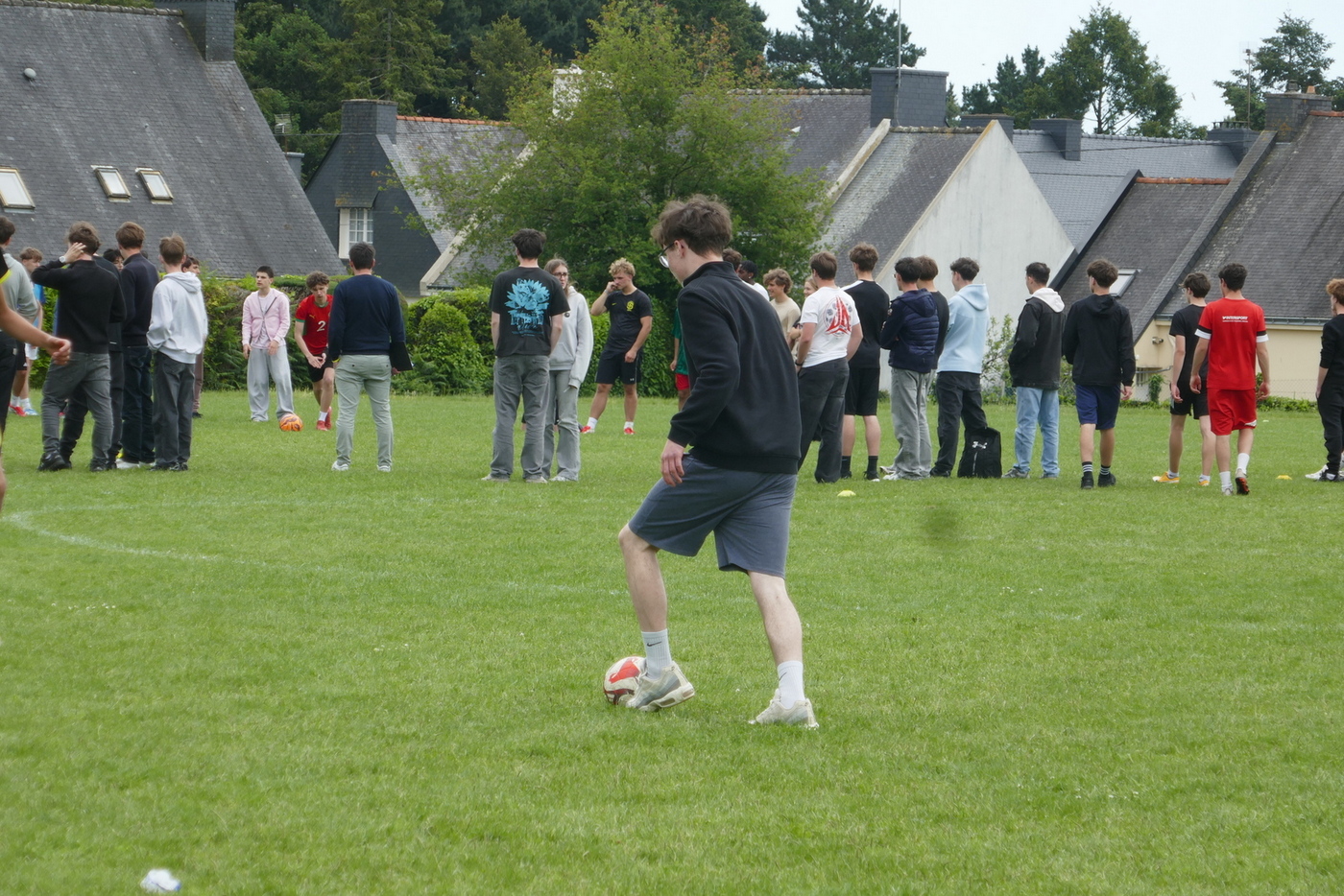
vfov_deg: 7.8
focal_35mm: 177
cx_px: 672
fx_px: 6609
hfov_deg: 11.6
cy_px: 448
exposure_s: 1/250
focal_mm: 64.4
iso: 125
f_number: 5.9
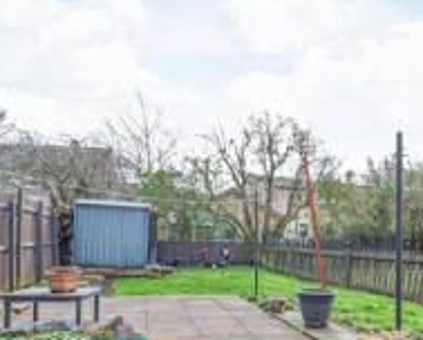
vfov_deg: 43.8
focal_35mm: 33
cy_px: 238
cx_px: 226
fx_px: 414
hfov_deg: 54.1
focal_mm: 14
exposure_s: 1/160
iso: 320
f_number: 7.1
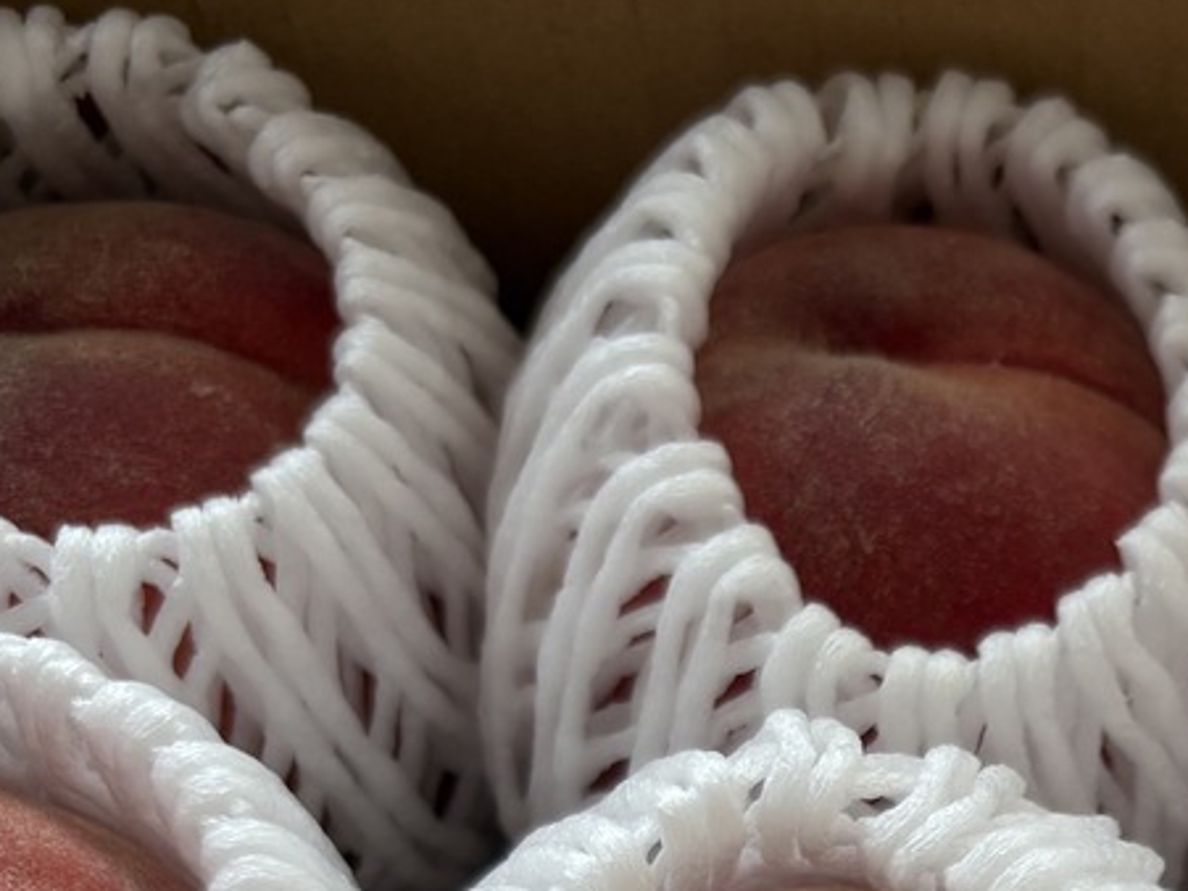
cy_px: 1323
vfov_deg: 16.3
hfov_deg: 22.4
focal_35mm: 83
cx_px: 1268
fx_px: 2848
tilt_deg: -56.5
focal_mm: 5.96
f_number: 1.6
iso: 40
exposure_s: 1/122
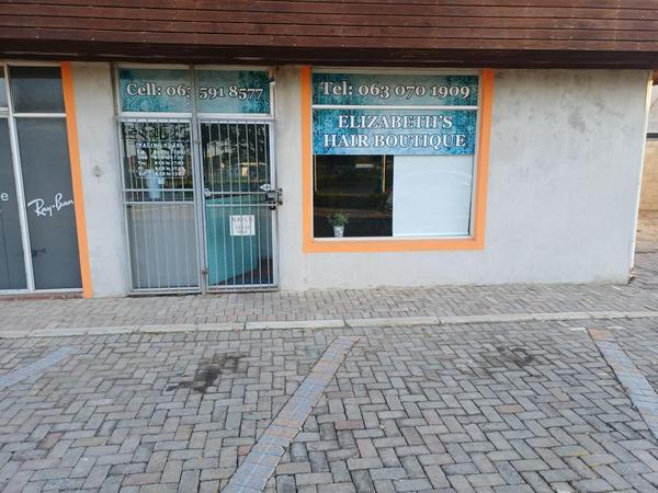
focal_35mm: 25
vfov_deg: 54.9
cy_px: 246
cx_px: 329
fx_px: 475
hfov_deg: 69.4
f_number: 1.8
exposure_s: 1/100
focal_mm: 4.65
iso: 64
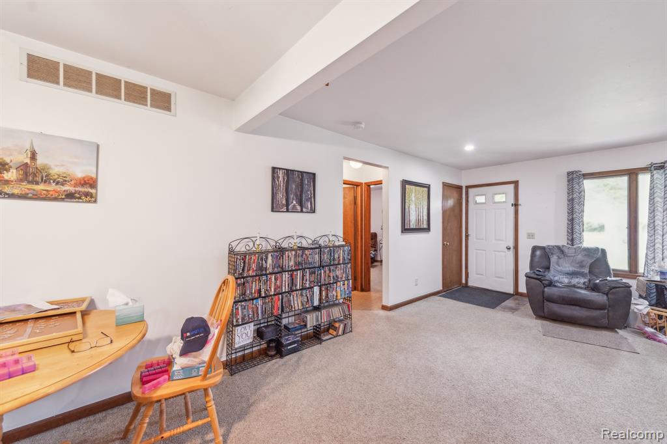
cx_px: 334
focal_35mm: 14
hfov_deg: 104.3
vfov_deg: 81.2
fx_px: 259
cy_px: 222
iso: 1000
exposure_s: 1/15
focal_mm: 14
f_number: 5.6
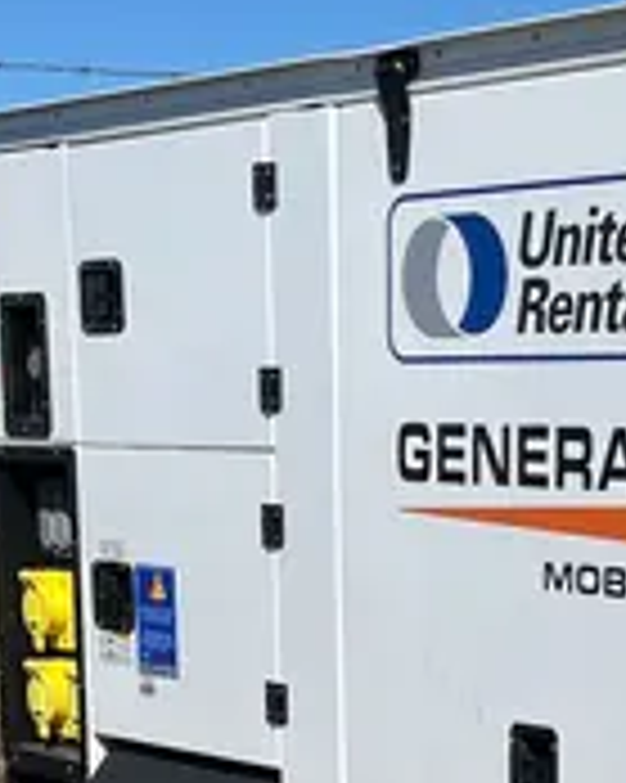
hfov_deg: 13.8
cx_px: 851
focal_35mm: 107
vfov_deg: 16.3
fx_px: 2480
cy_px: 1186
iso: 50
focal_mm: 5.1
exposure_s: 1/7353
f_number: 1.6
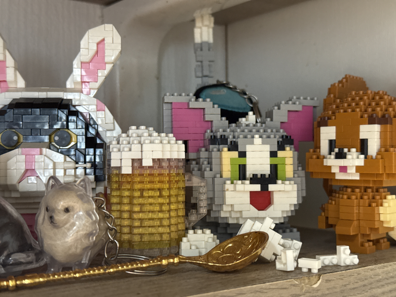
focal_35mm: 48
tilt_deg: +0.8
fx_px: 549
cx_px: 198
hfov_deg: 39.7
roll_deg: +0.9
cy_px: 148
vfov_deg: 30.3
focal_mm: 6.76
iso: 500
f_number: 1.78
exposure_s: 1/33
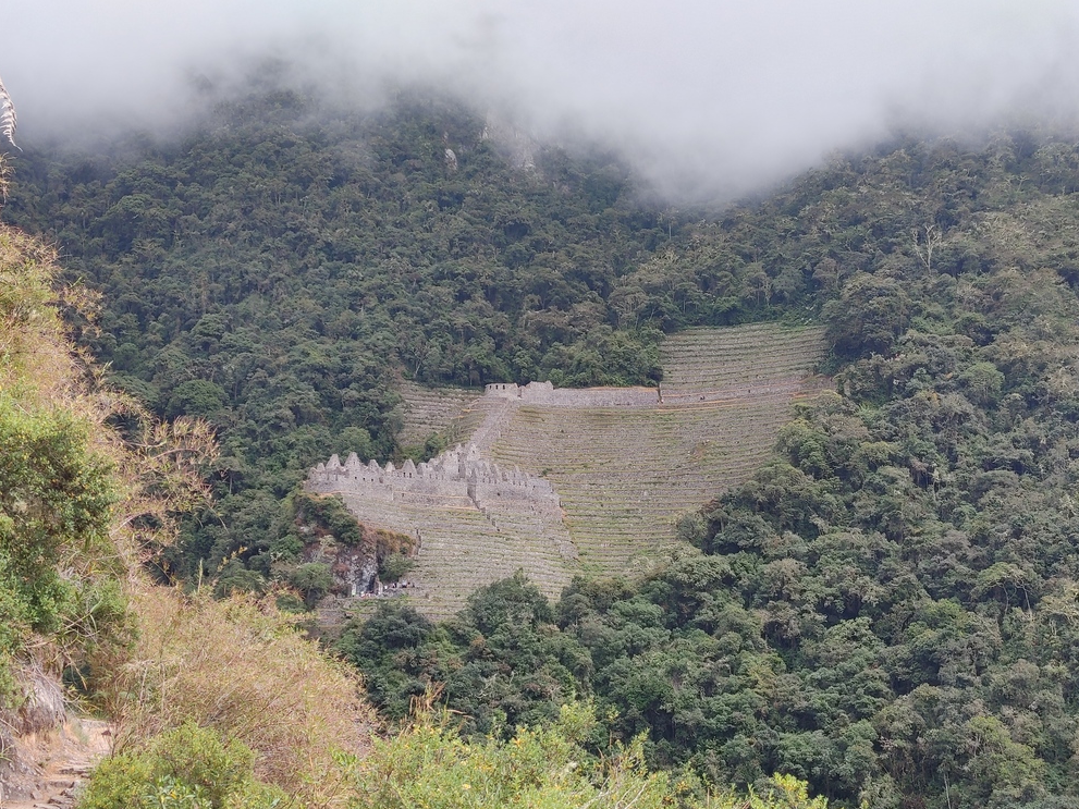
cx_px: 543
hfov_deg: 36.2
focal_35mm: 53
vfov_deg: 27.5
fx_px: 1652
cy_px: 408
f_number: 1.8
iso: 50
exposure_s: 1/327
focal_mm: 5.58
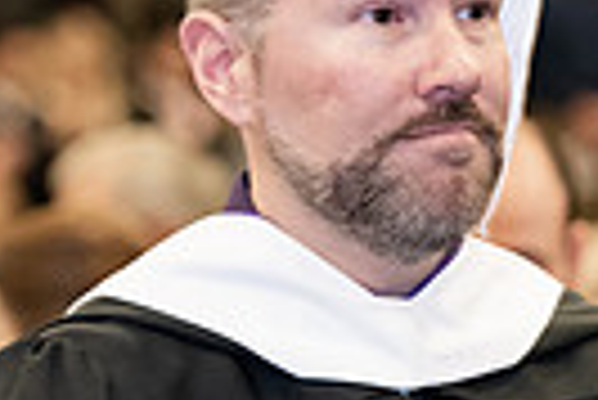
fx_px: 7616
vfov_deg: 3.0
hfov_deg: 4.5
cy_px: 456
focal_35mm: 458
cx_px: 526
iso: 2000
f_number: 3.2
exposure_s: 1/200
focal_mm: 105
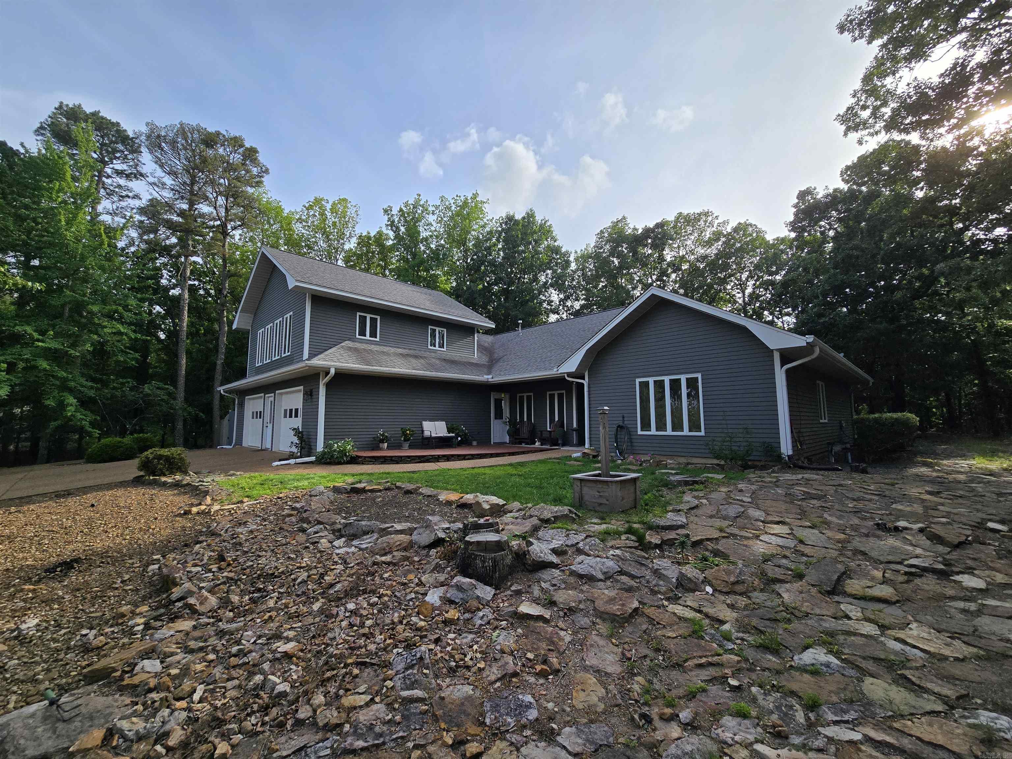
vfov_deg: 89.9
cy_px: 380
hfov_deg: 106.2
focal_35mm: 13
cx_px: 506
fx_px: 380
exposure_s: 1/1654
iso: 50
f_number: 2.2
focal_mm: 2.2
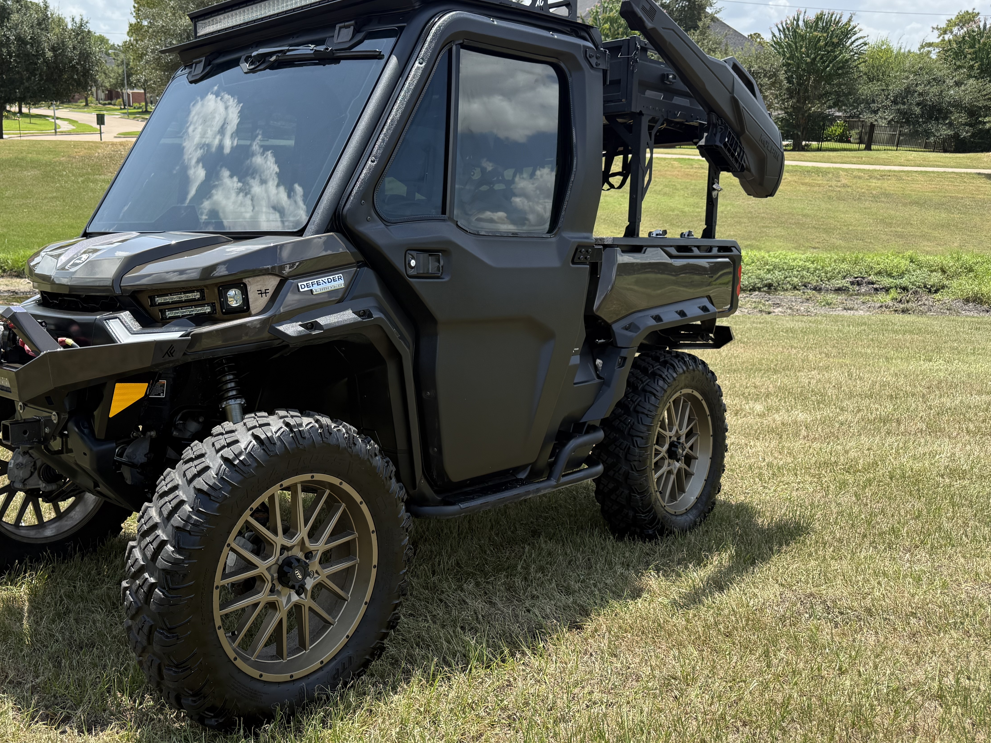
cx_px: 372
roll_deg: -1.9
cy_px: 350
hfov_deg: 57.6
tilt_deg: -15.2
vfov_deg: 45.4
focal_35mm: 31
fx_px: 888
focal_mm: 6.76
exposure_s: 1/2169
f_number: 1.78
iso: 100
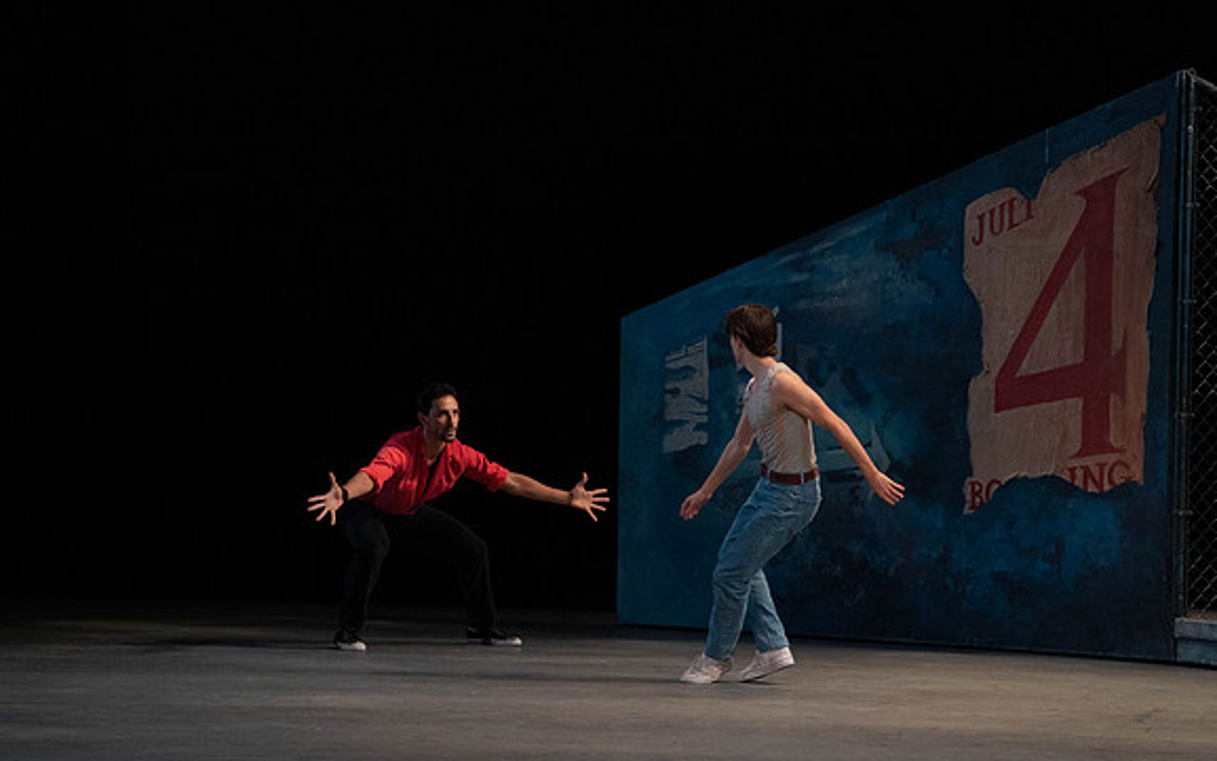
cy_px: 376
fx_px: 6801
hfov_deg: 10.2
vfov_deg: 6.4
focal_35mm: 205
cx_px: 607
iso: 3200
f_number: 4.5
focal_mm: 200
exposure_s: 1/400
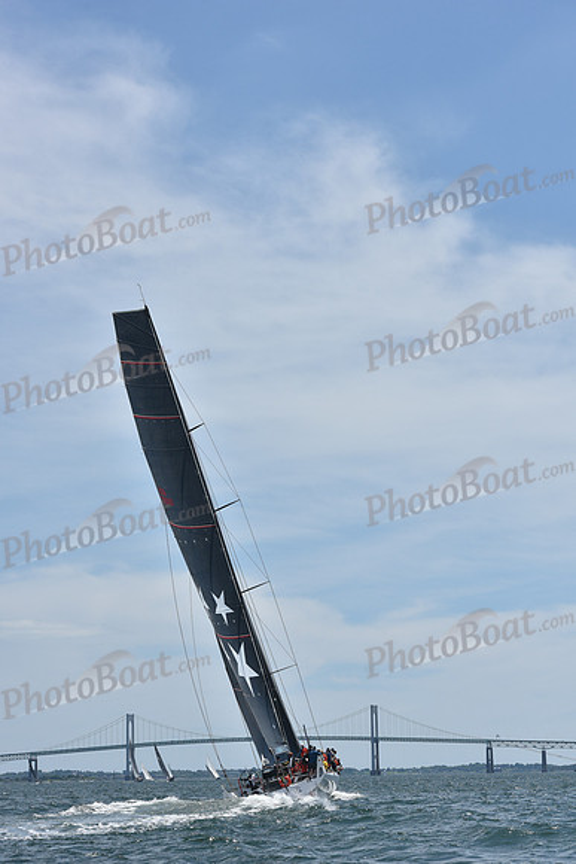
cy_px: 432
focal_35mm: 80
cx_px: 288
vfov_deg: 25.4
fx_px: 1919
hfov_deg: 17.1
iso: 250
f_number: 9
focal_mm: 80
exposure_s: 1/1250
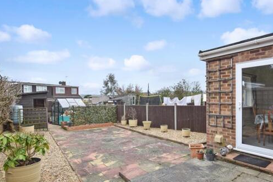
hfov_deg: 83.6
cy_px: 99
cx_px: 154
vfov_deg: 61.8
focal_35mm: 20
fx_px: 152
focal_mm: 10
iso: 400
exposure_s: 1/160
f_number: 11
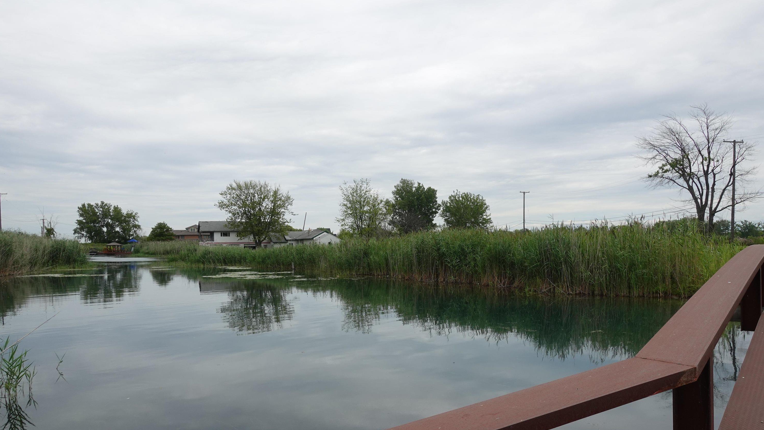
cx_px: 381
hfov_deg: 71.9
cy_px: 258
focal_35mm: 26
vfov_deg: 44.2
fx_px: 527
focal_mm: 9.4
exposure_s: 1/500
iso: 125
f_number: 5.6
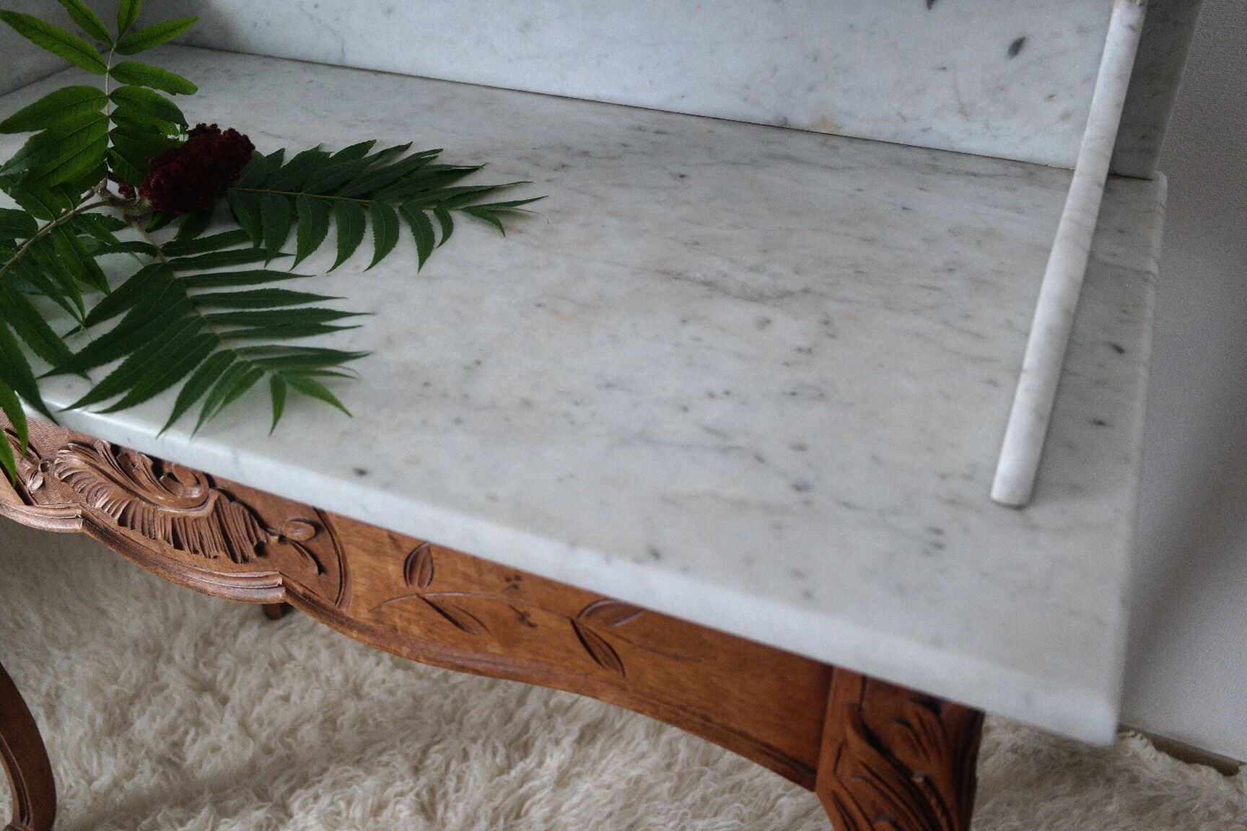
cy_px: 416
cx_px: 624
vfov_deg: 40.0
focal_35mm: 33
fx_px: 1143
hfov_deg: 57.2
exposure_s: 1/40
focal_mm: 22
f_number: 3.5
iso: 400
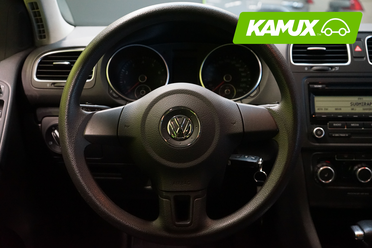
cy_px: 124
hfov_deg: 49.6
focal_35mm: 39
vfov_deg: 34.2
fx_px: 403
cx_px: 186
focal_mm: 39
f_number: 5.6
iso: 6400
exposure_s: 1/40
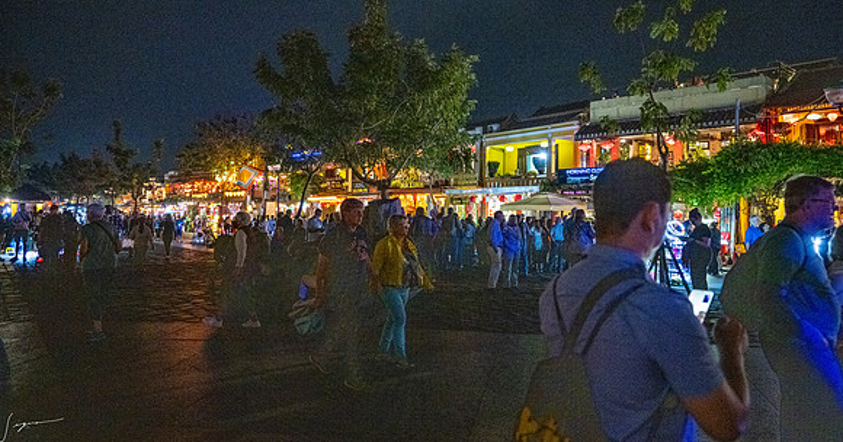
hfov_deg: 71.8
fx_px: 582
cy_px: 191
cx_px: 422
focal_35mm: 26
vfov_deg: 41.5
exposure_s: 1/100
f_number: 2.8
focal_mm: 24
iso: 5600
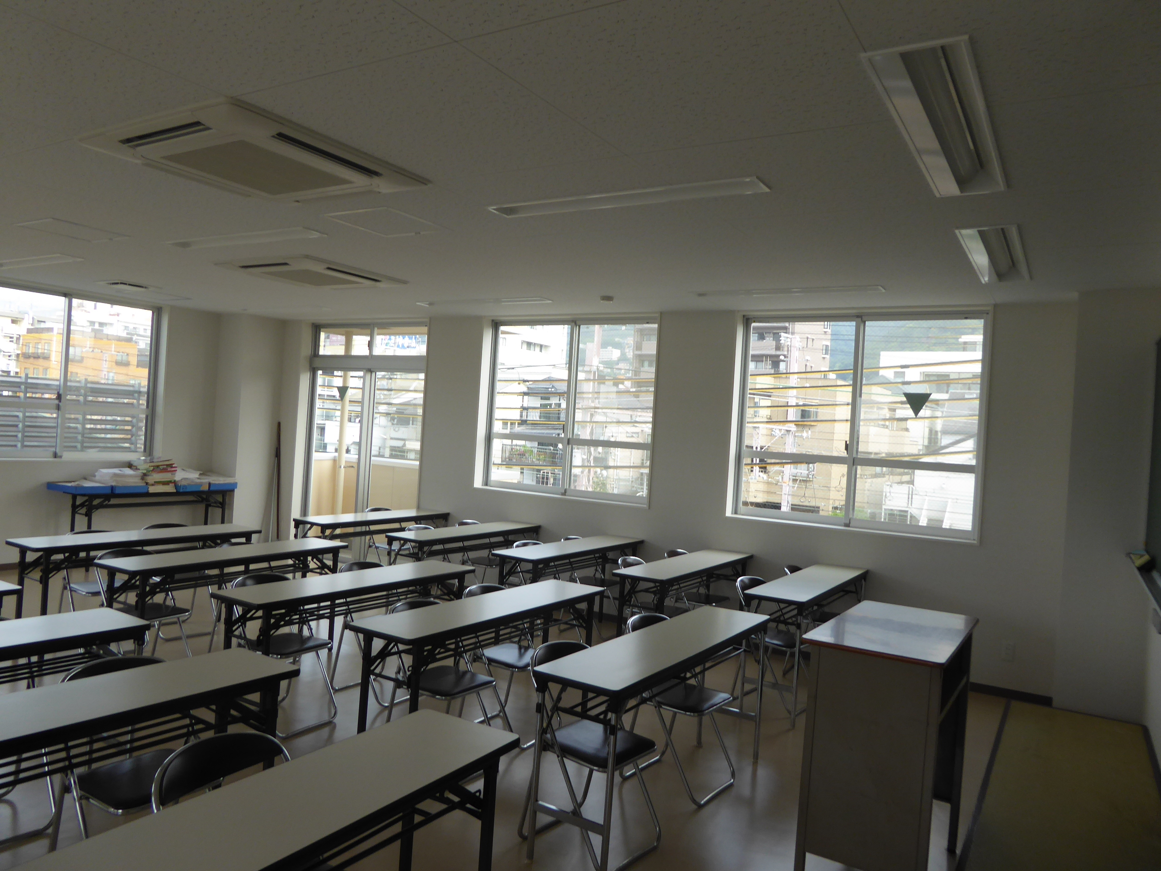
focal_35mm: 25
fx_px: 838
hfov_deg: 69.4
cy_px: 436
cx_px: 580
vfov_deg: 54.9
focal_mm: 4.3
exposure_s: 1/160
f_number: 3.3
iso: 100
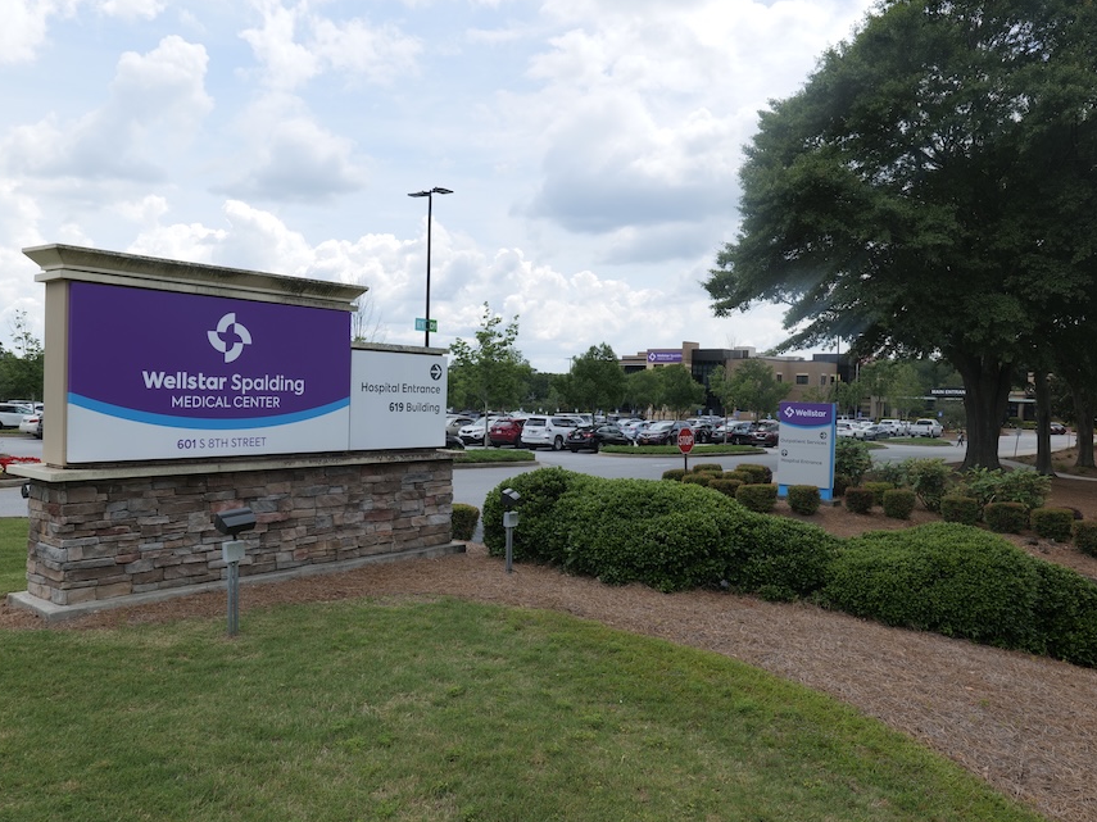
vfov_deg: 51.3
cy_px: 421
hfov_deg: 65.3
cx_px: 543
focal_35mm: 27
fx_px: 856
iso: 125
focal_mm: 24
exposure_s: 1/125
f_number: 9
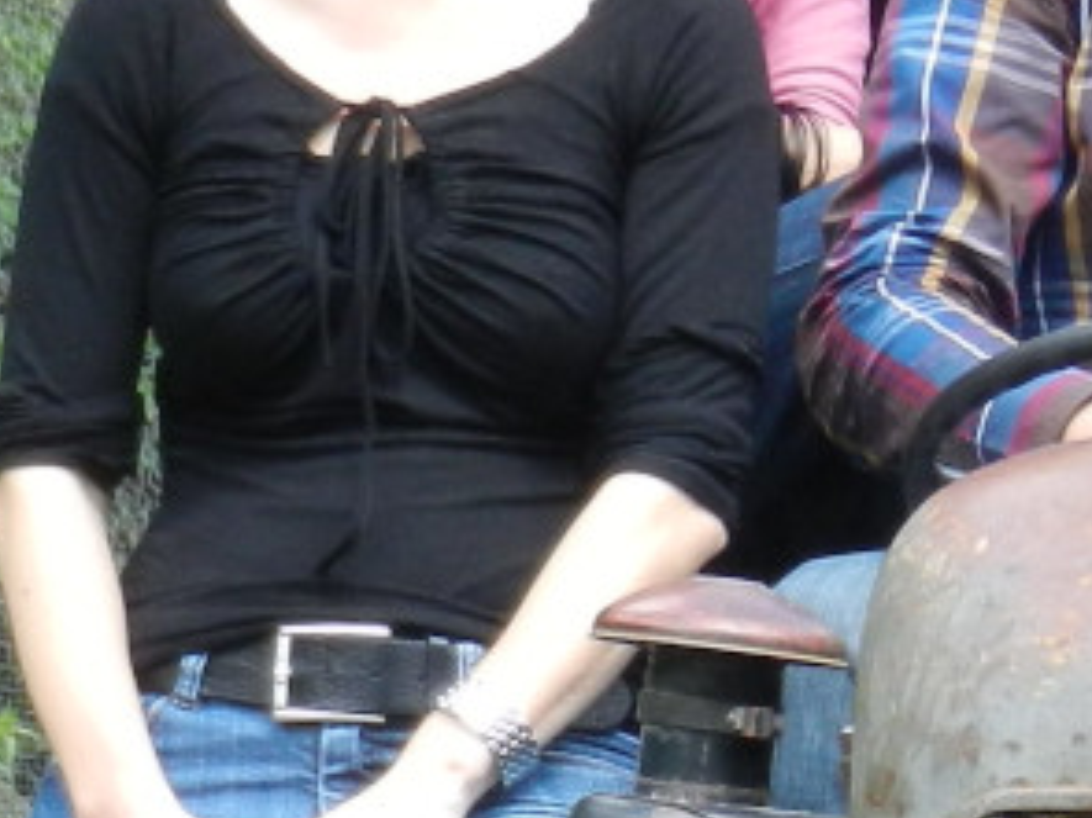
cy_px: 781
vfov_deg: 4.0
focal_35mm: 369
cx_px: 1307
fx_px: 11636
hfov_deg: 5.4
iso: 220
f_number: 4.6
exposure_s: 1/250
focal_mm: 12.3
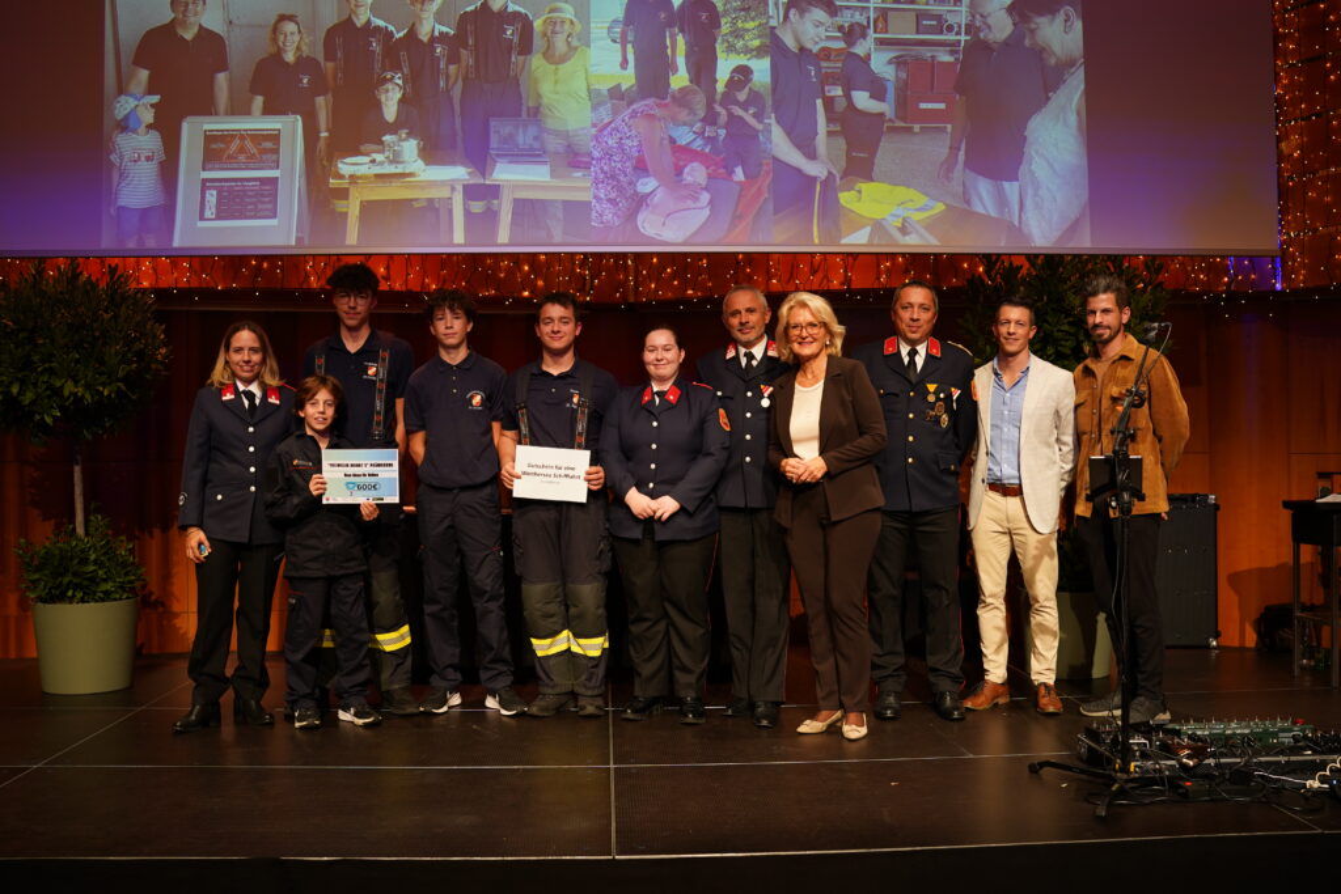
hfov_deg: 54.4
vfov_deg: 37.9
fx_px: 1304
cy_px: 447
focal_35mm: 35
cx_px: 670
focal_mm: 35
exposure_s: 1/125
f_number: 3.2
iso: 800
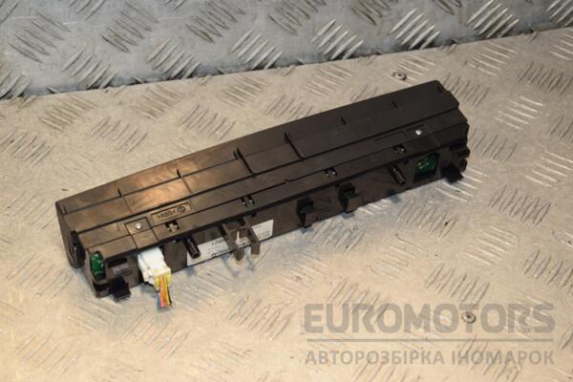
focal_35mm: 78
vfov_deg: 17.5
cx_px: 286
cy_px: 191
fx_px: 1241
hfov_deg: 26.0
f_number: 6.3
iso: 800
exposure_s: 1/200
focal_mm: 52
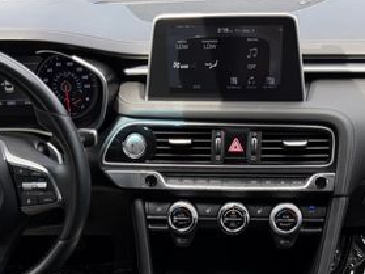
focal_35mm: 55
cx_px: 195
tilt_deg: -38.0
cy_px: 290
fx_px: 580
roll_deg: +3.7
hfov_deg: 34.9
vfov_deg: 25.0
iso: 80
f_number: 1.78
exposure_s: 1/412
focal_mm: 6.76
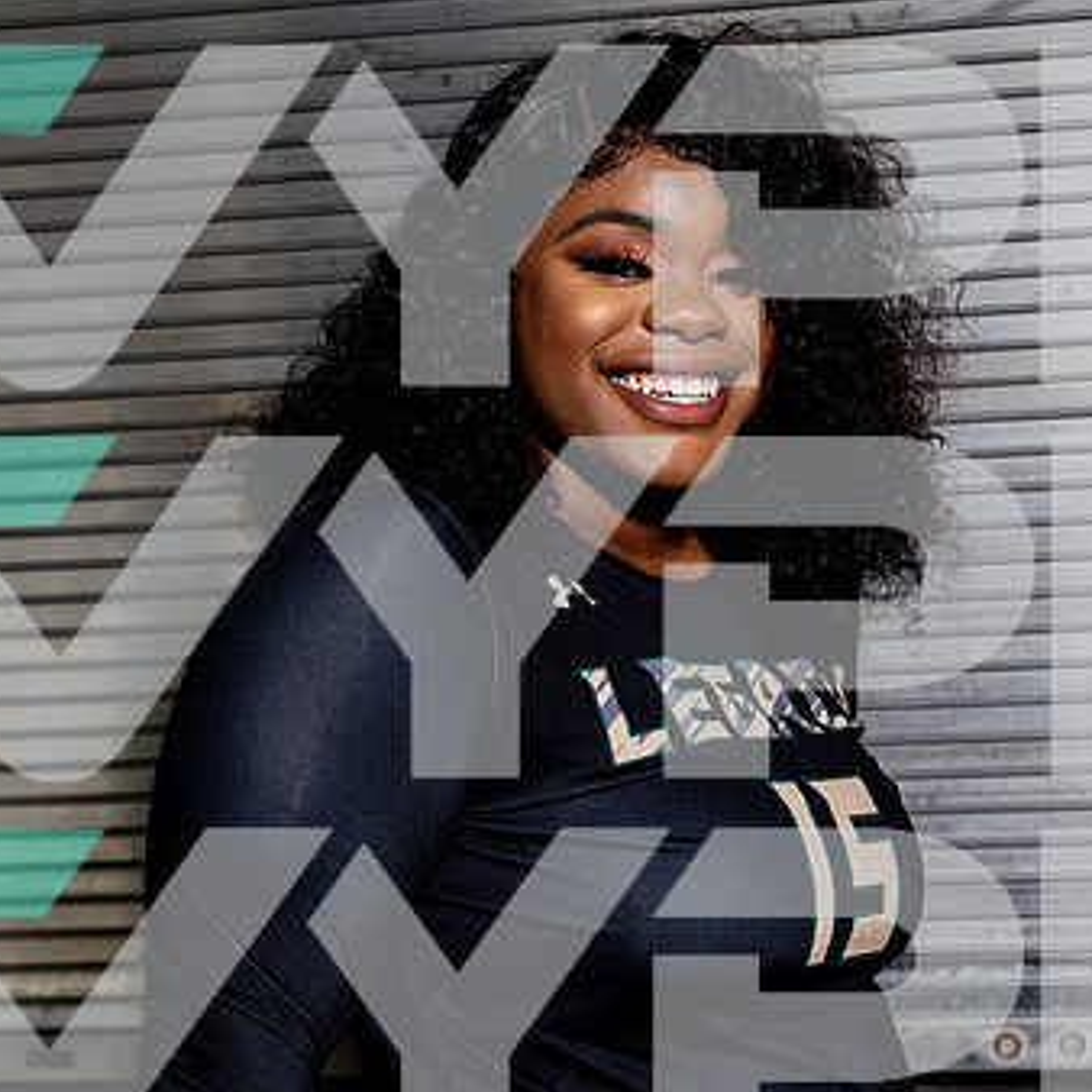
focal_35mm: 89
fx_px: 3176
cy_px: 609
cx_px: 601
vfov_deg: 19.5
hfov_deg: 19.5
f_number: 8
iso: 100
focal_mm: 61
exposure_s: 1/125
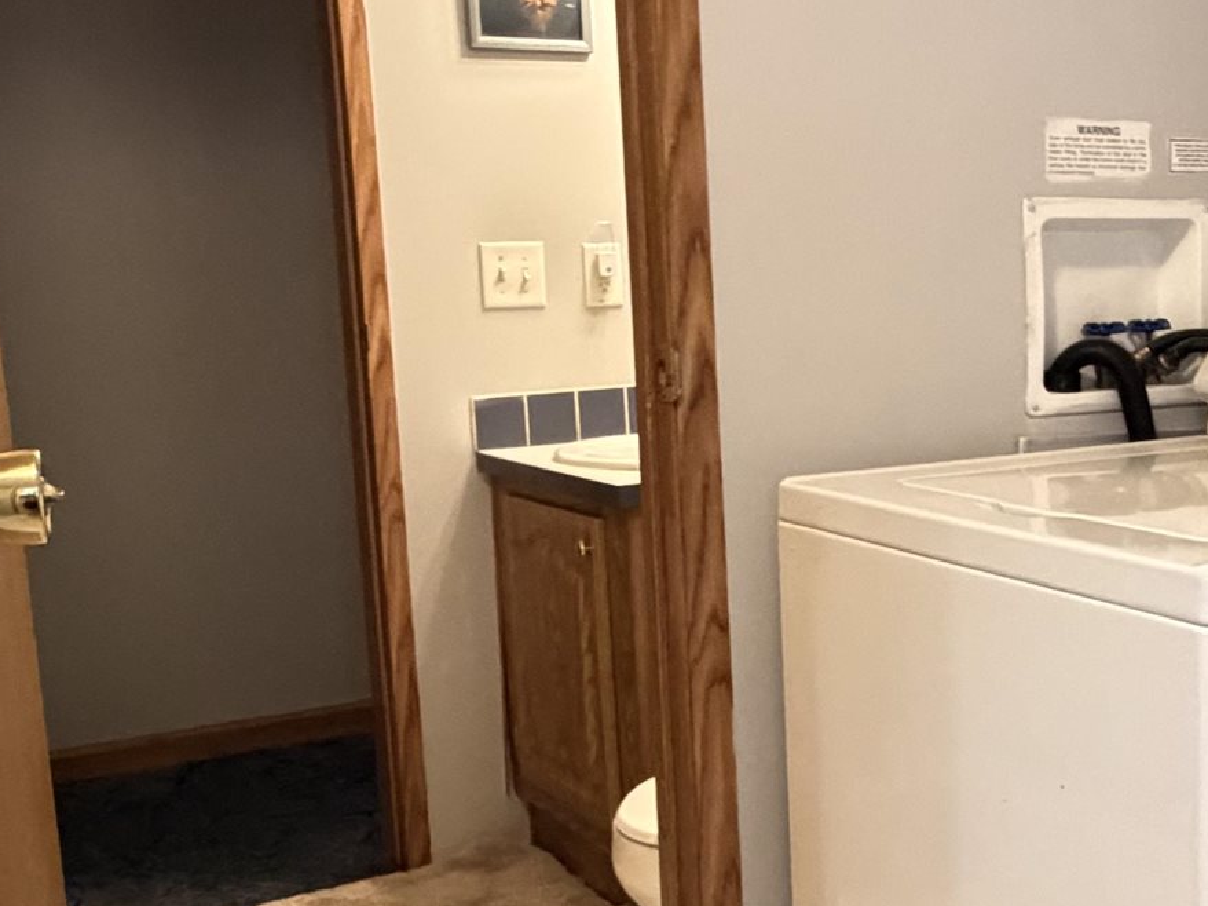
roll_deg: +1.6
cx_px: 969
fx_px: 1709
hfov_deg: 37.5
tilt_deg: -7.8
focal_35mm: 49
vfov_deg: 29.6
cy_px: 525
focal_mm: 2.22
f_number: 2.2
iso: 1000
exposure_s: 1/40
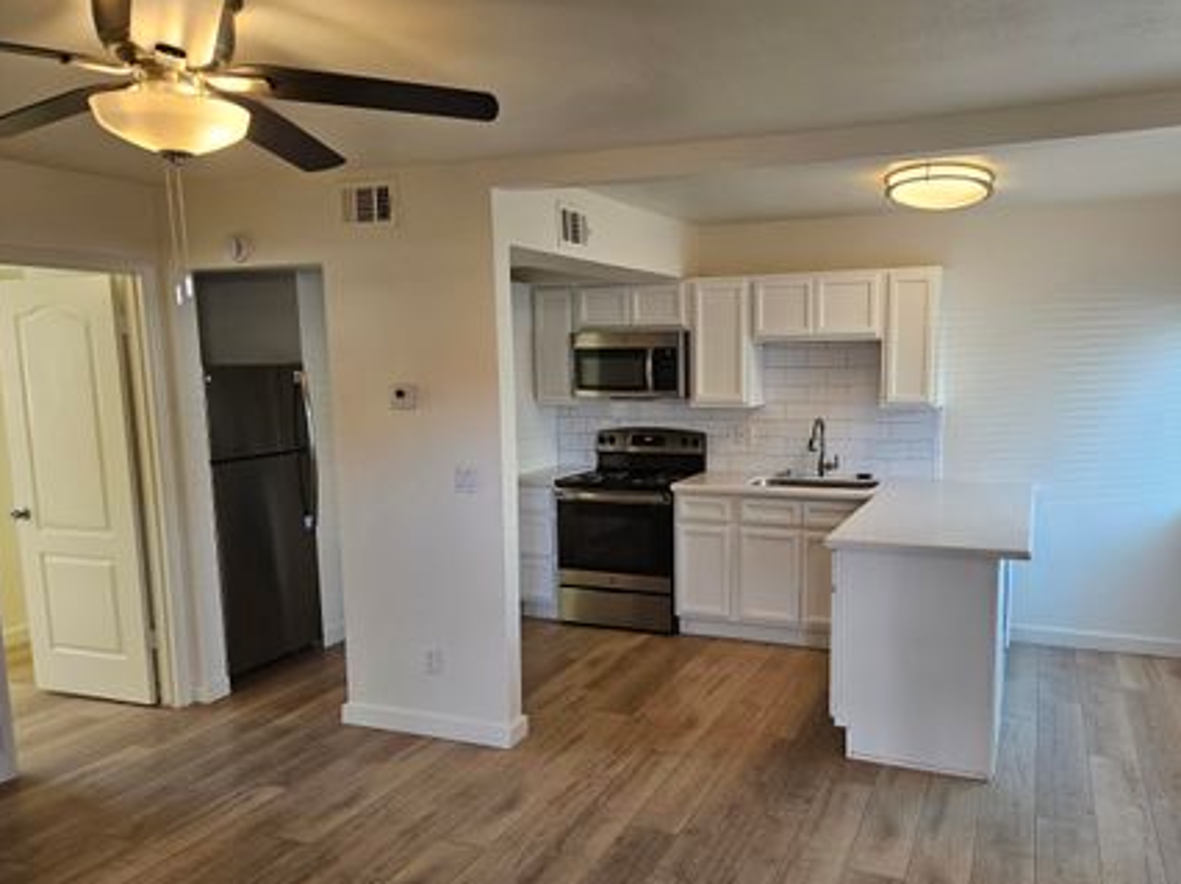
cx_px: 682
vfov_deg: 51.2
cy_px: 492
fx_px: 921
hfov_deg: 65.0
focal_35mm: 27
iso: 160
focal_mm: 5.4
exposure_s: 1/120
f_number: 1.8
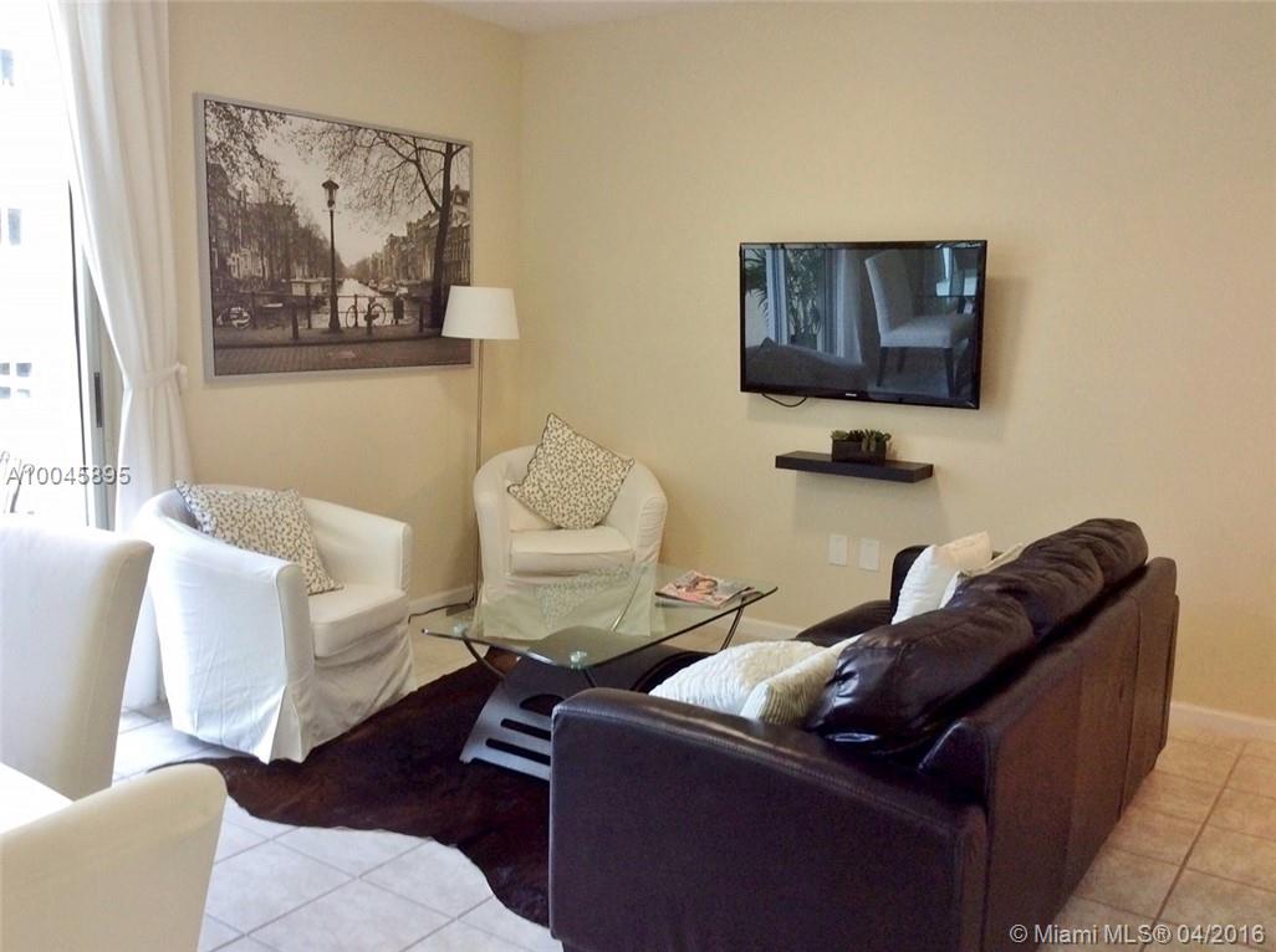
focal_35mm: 32
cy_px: 476
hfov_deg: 56.9
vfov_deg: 44.0
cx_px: 638
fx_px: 1178
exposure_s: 1/24
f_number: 2.4
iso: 50
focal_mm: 3.3
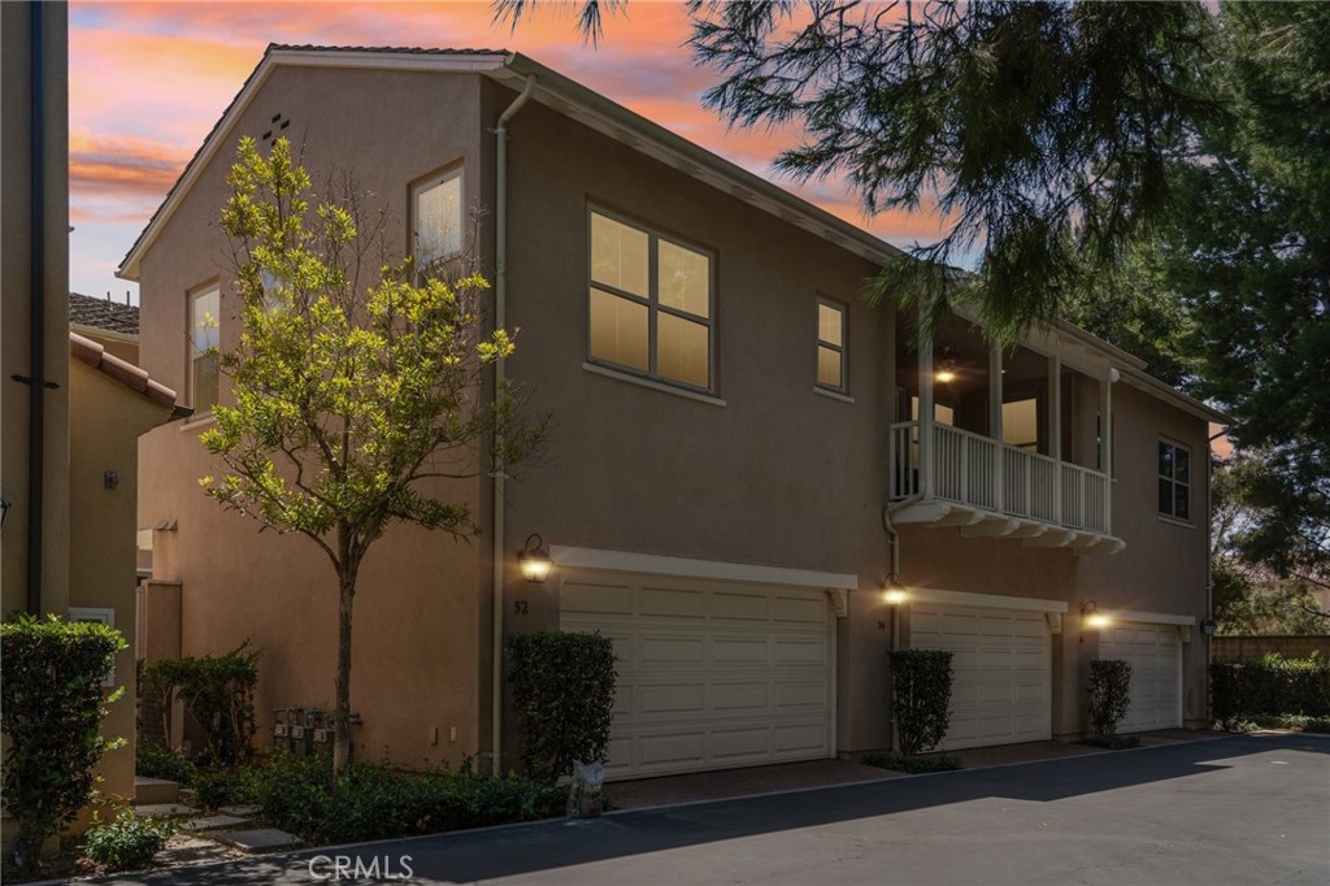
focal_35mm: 29
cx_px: 665
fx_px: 1071
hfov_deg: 63.7
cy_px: 443
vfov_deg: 44.9
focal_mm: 29
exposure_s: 1/125
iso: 100
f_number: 8
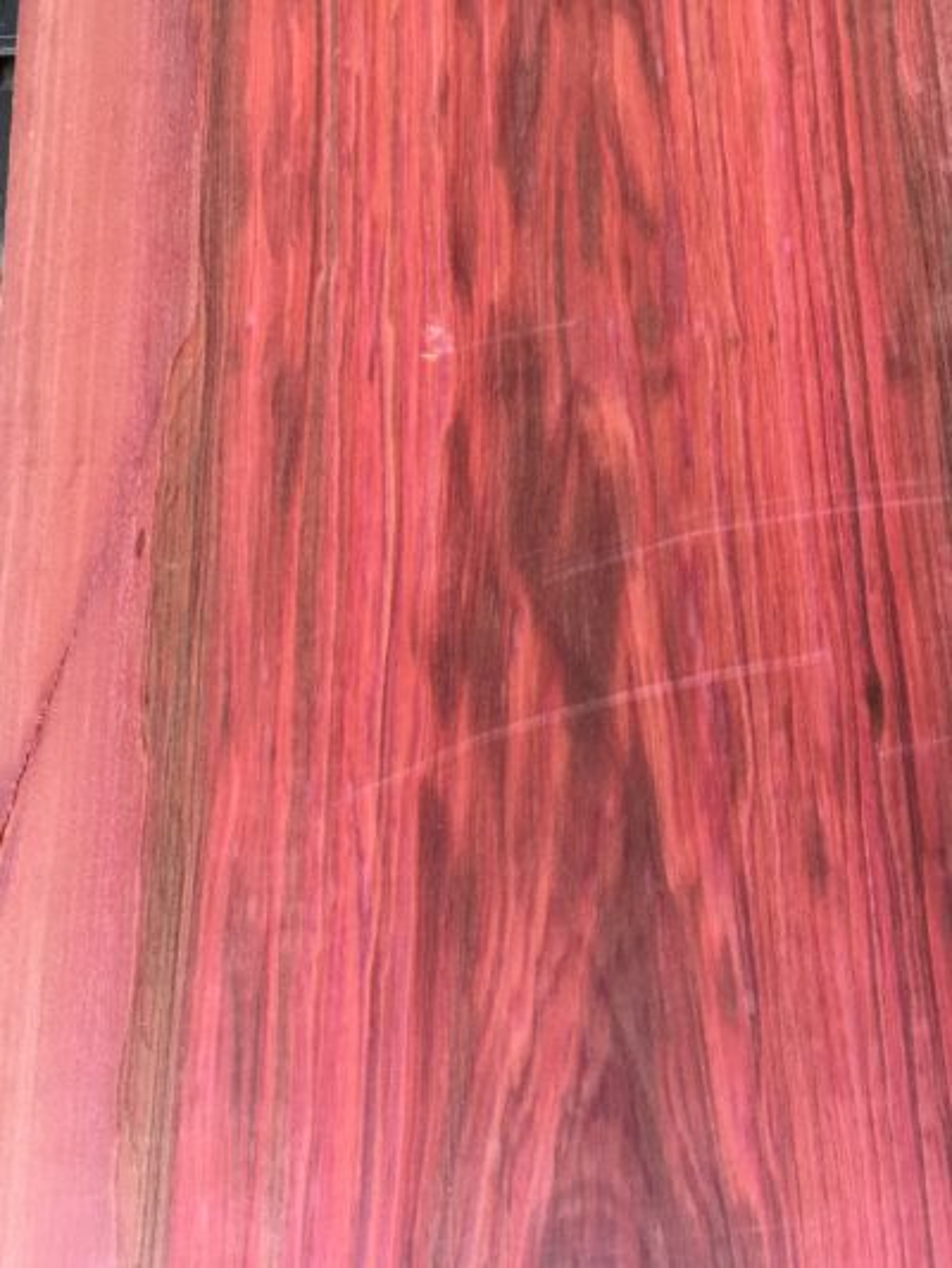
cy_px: 634
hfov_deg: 48.2
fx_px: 1063
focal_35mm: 29
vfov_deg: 61.6
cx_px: 476
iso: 32
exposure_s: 1/100
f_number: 2.2
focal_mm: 4.15
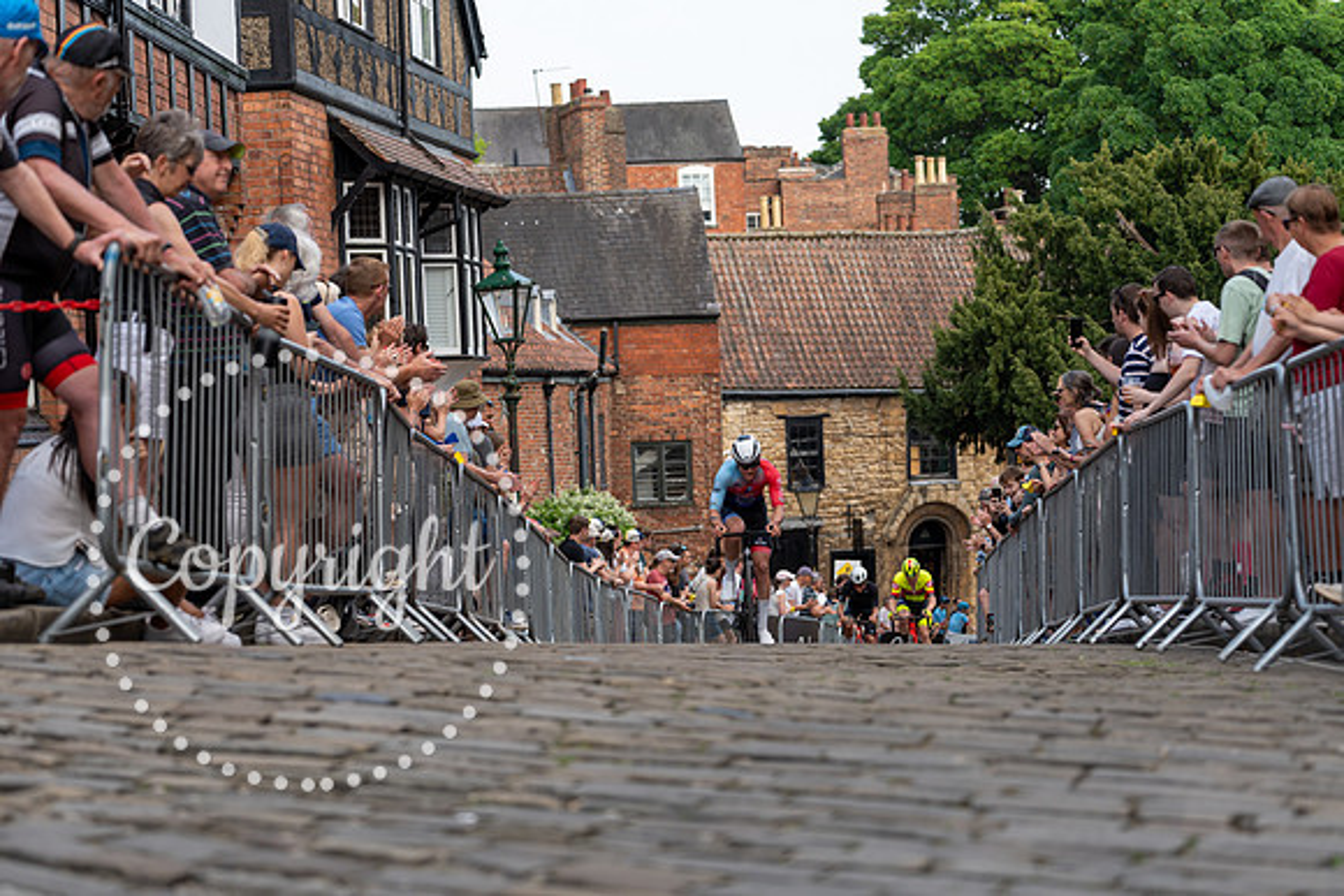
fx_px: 2875
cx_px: 672
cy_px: 448
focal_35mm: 77
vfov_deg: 17.7
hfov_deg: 26.3
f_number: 3.2
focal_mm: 77
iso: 100
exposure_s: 1/640
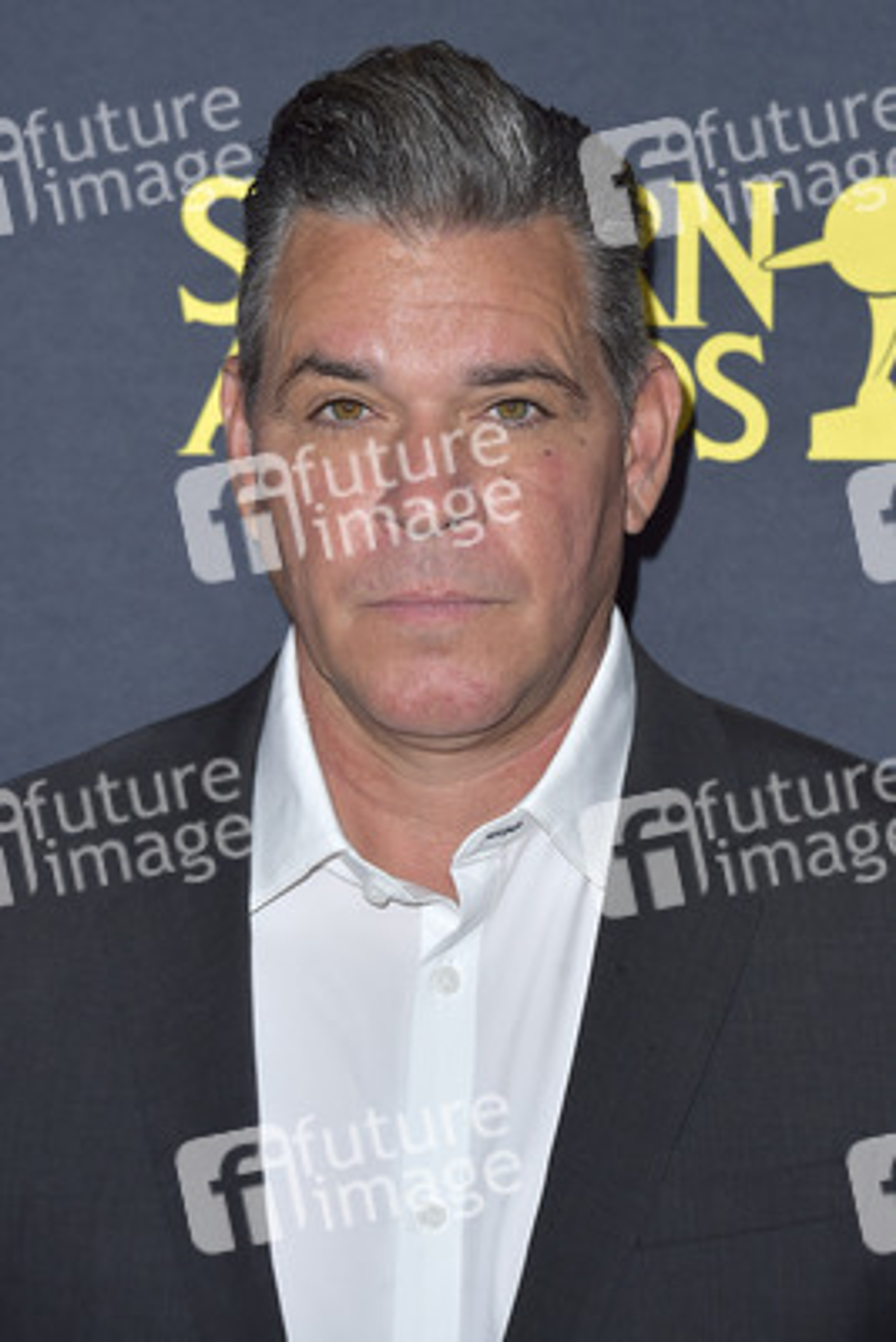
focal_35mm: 122
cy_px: 671
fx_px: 4550
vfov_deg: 16.8
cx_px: 448
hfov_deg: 11.2
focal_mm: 122
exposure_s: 1/250
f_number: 6.3
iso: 250
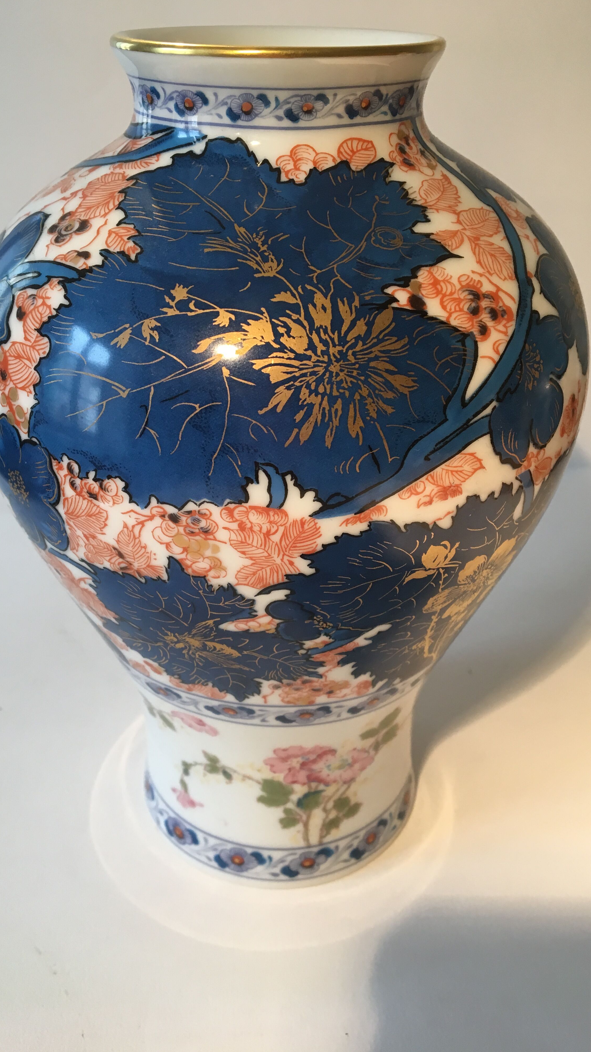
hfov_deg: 36.7
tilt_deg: -28.5
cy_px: 522
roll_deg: +0.2
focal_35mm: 32
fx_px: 892
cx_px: 288
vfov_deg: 61.0
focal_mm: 4.15
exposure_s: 1/33
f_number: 2.2
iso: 40
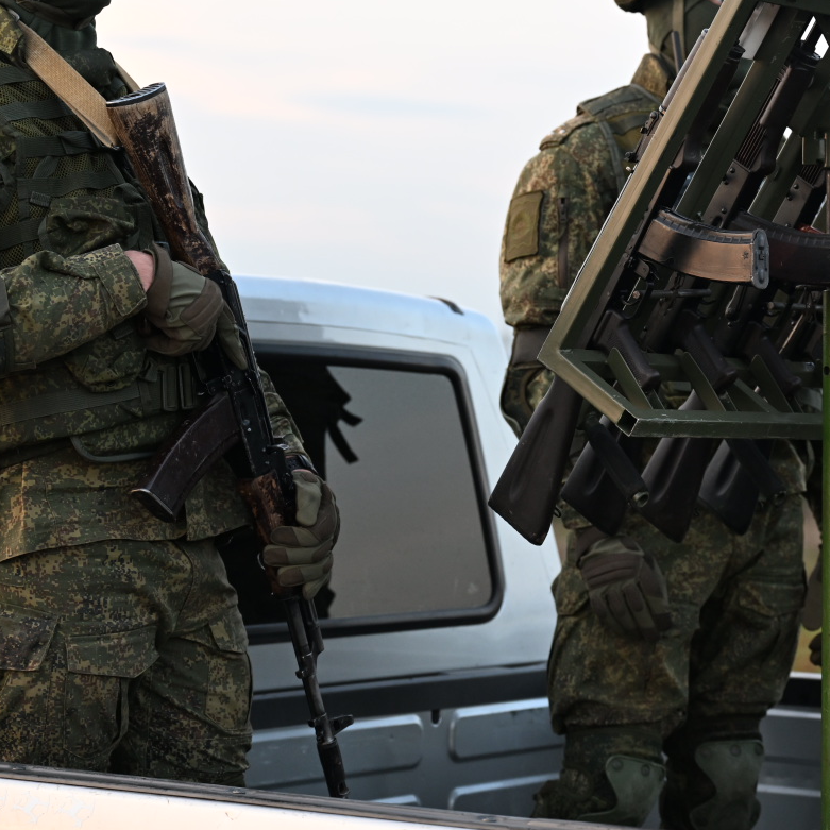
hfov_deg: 15.7
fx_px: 3011
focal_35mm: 111
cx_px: 559
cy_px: 282
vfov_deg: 15.7
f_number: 3.5
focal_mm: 63
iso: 1000
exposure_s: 1/250
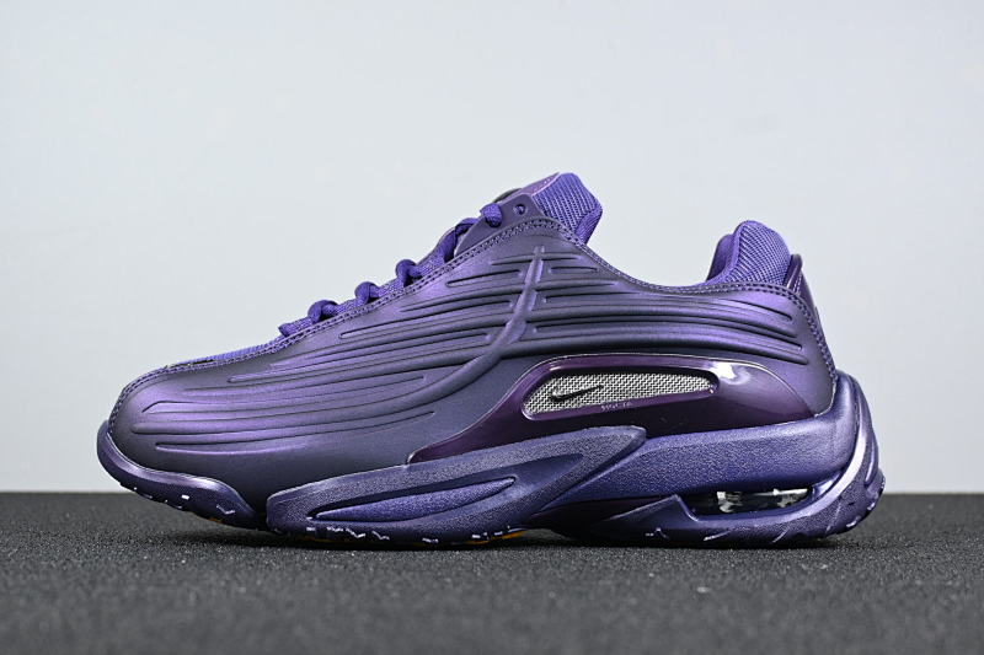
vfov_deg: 24.4
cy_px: 328
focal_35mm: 56
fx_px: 1517
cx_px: 492
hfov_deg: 35.9
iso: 720
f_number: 5.3
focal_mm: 37
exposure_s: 1/125
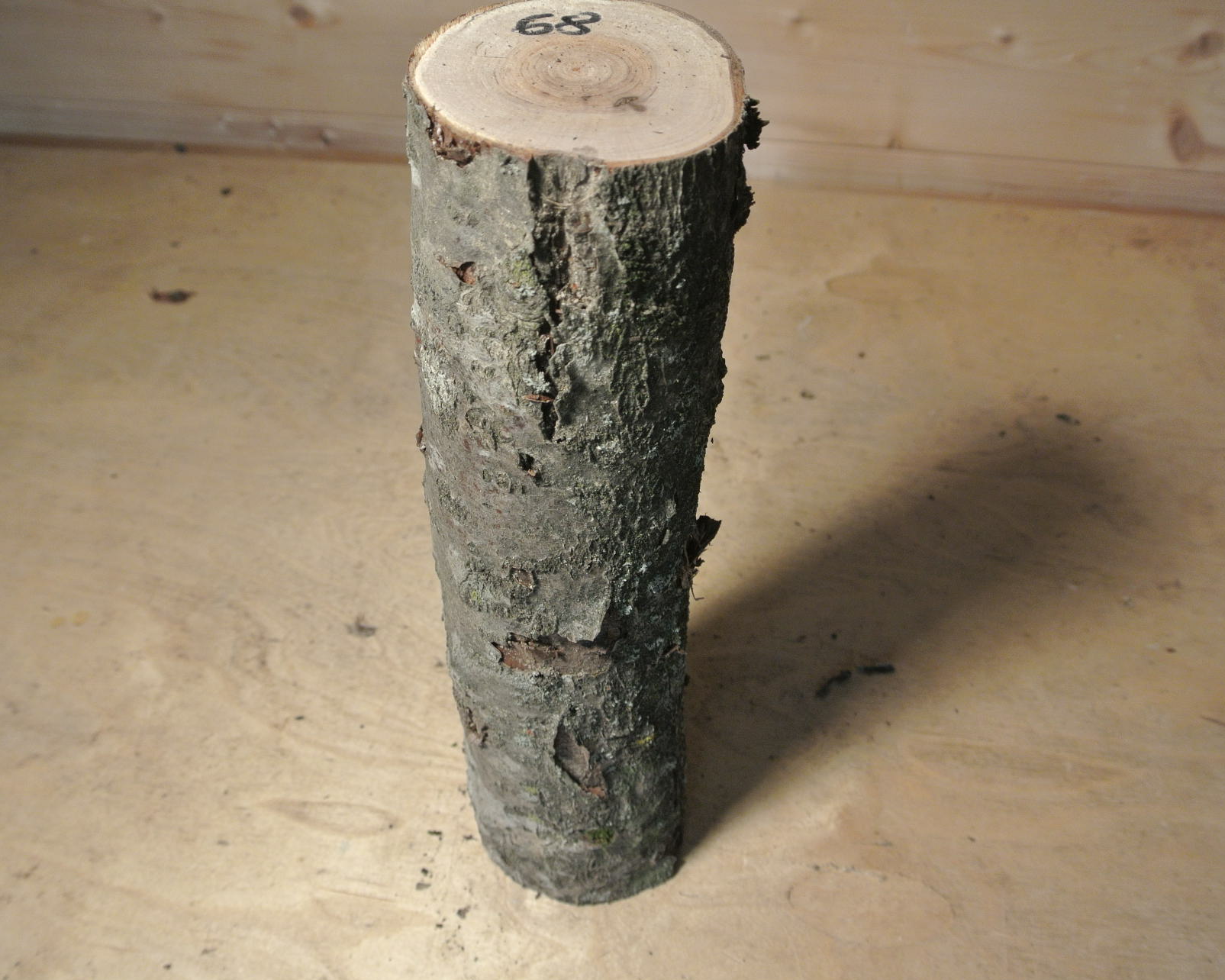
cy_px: 488
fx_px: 1233
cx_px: 579
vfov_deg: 43.4
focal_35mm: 34
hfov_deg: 52.8
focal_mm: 11.4
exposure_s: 1/60
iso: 450
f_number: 3.5
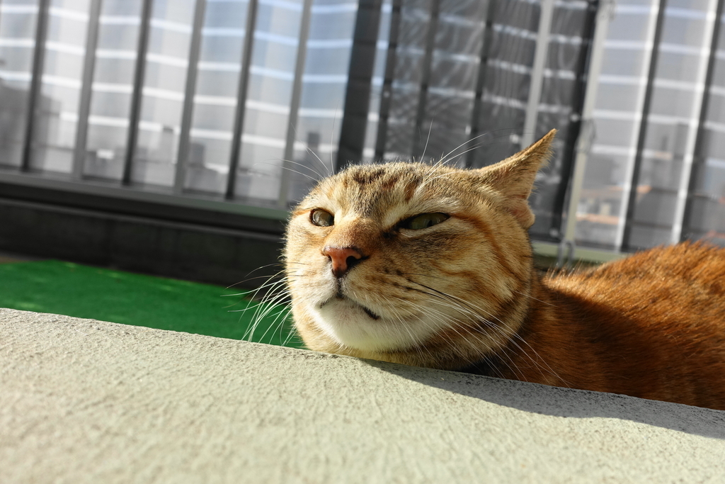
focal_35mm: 24
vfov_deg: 53.1
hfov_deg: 73.7
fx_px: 483
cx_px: 362
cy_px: 242
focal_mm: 8.8
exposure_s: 1/800
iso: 125
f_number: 4
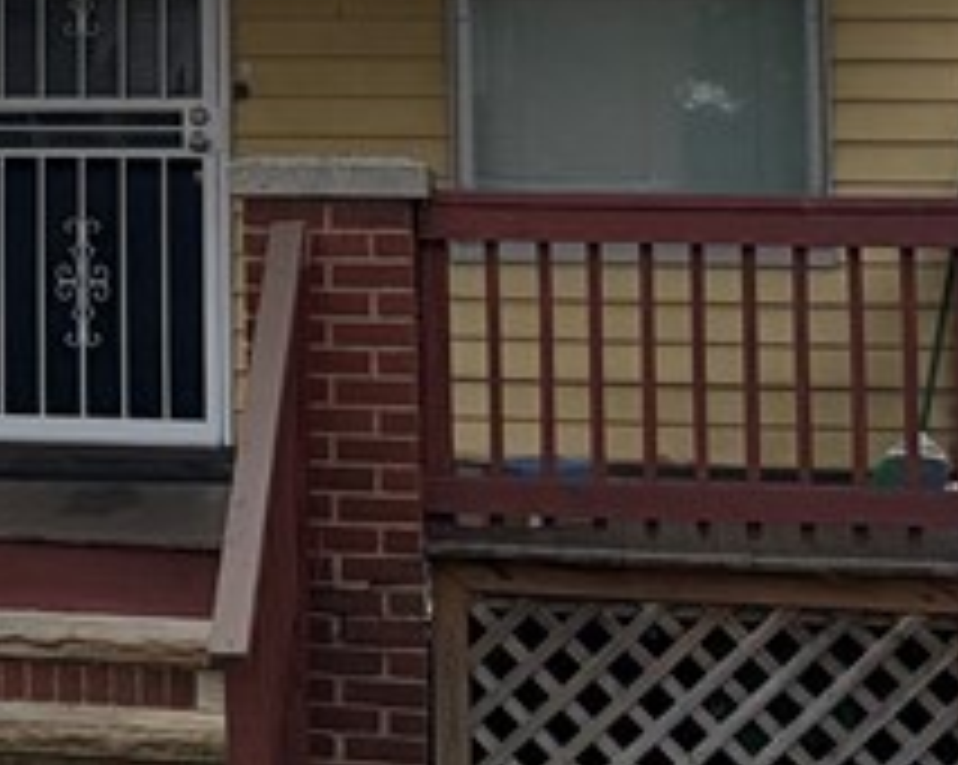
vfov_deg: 12.3
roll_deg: +0.0
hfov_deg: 14.9
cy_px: -189
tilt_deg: +7.0
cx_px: -387
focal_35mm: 122
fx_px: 3456
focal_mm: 5.96
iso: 64
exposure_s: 1/3831
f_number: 1.6
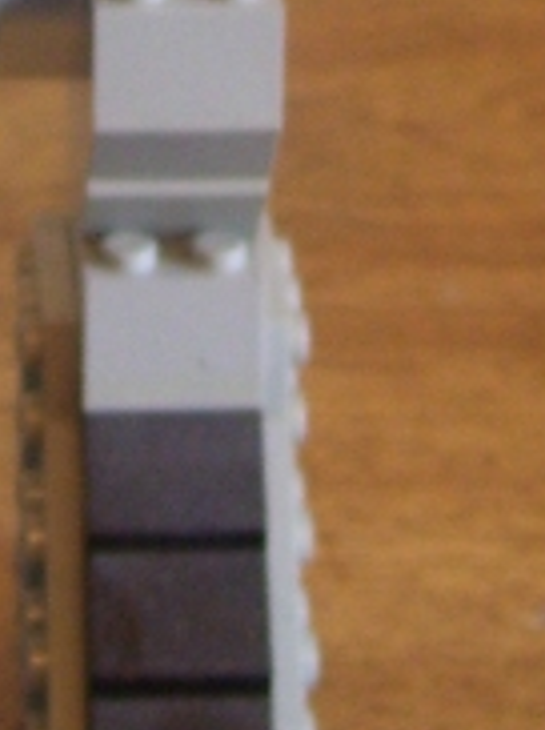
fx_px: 3640
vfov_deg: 10.9
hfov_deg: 8.5
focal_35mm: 173
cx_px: 80
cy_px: -481
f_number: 2.7
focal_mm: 6
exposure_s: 1/8
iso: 160
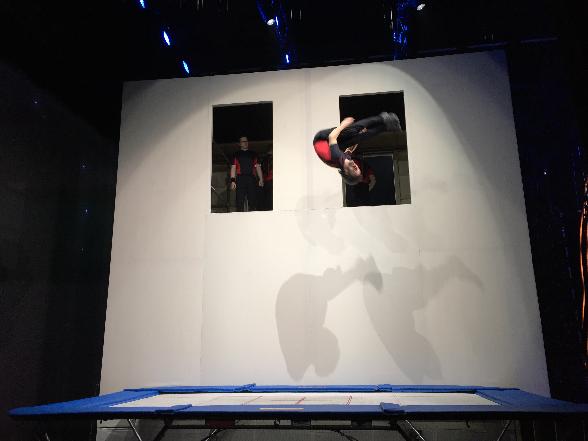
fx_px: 493
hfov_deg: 61.7
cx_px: 294
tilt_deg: +14.3
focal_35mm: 29
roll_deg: +0.7
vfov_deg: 48.2
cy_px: 220
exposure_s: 1/33
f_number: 2.2
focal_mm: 4.15
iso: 32
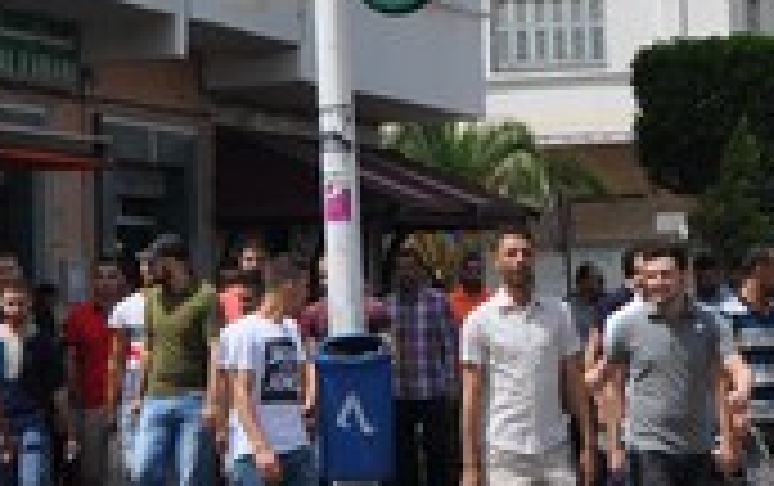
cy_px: -38
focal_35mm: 176
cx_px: 868
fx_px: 3715
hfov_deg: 11.7
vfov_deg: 7.4
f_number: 10
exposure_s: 1/400
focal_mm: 31
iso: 200
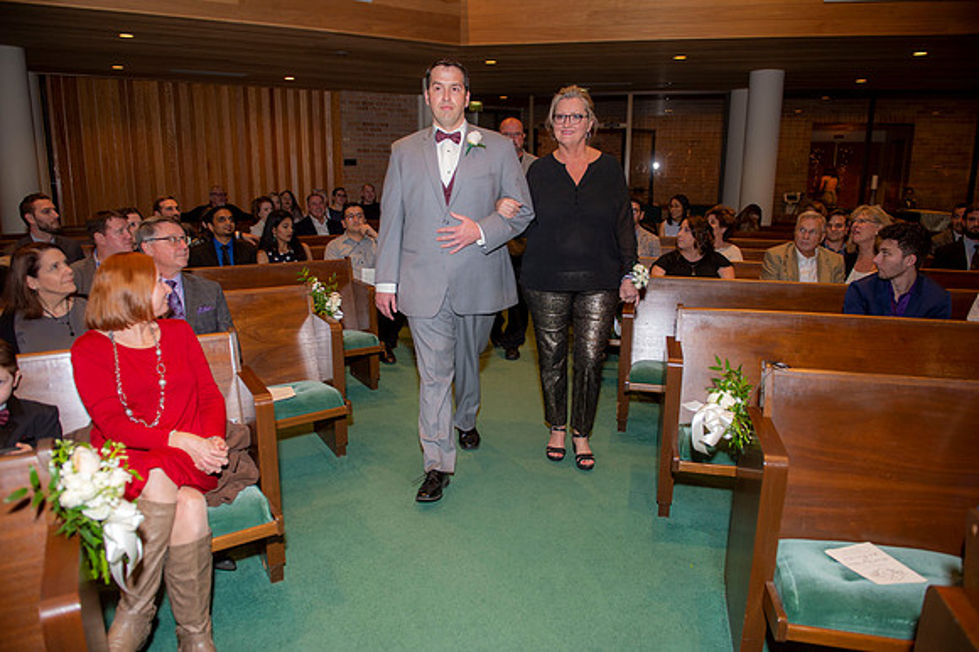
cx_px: 490
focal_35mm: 24
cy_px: 326
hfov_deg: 73.8
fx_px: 652
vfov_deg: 53.1
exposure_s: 1/160
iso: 800
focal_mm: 24
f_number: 3.5
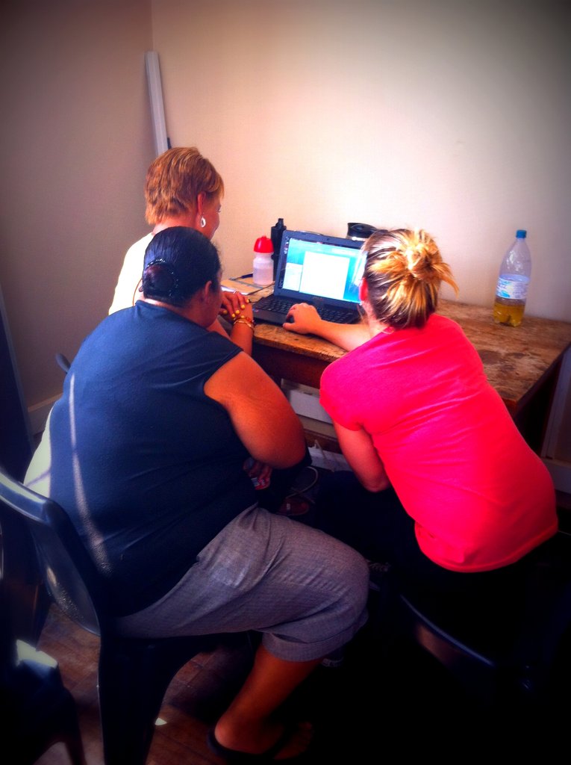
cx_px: 286
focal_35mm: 35
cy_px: 382
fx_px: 772
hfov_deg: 40.6
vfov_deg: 52.7
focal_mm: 3.85
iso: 100
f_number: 2.8
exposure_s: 1/15
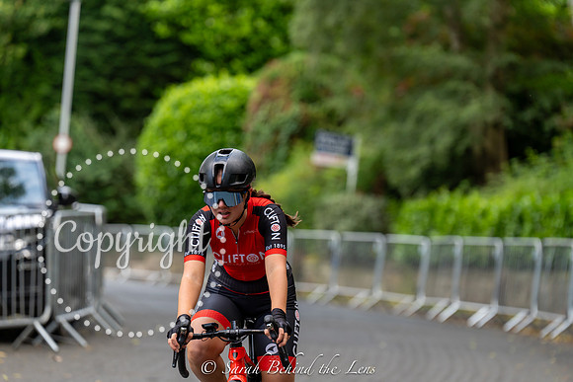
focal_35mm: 171
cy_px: 191
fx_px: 2722
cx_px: 286
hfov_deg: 12.0
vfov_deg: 8.0
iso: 320
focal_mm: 171
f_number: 3.5
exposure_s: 1/640
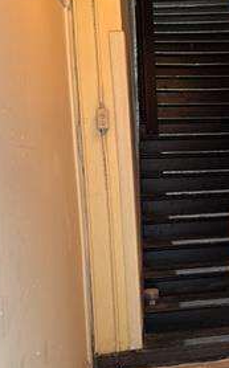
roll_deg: +2.1
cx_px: 222
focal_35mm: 55
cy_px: 229
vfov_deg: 36.7
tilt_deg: -6.9
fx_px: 551
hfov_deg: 22.7
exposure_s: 1/60
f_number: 1.78
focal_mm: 6.76
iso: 250
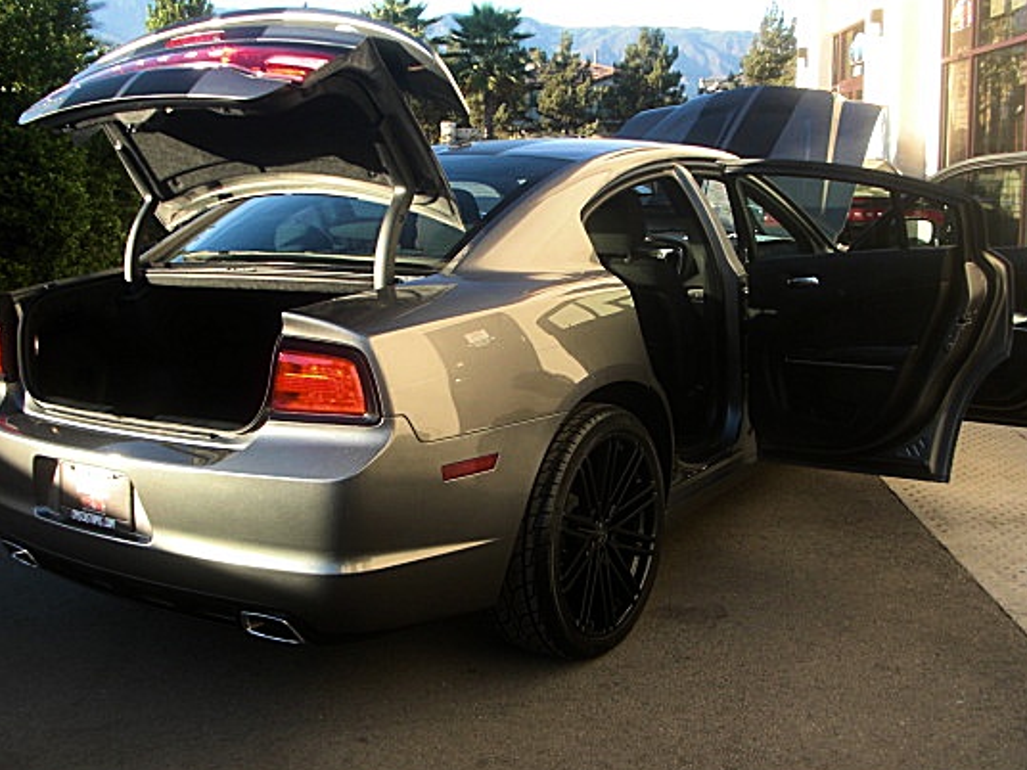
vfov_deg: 33.6
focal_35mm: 43
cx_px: 519
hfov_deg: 43.9
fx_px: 1276
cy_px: 396
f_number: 2.8
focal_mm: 6.3
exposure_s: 1/160
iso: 50
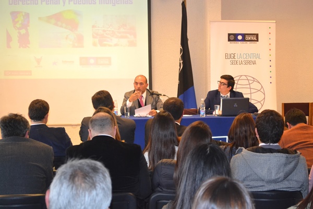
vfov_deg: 16.6
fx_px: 717
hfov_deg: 24.6
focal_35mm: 82
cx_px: 156
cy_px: 104
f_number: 5.6
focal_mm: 55
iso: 2500
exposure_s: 1/60
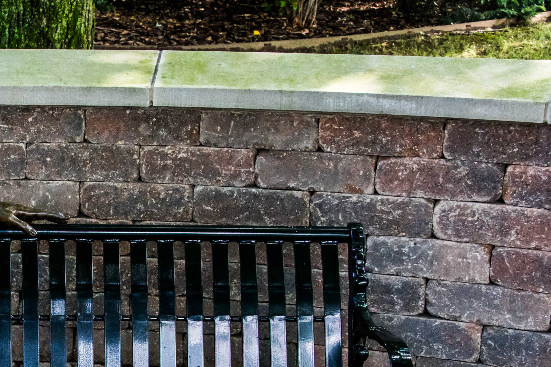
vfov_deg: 14.0
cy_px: 320
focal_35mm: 97
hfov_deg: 20.2
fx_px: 1484
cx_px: -40
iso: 2500
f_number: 9
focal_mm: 40
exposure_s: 1/125
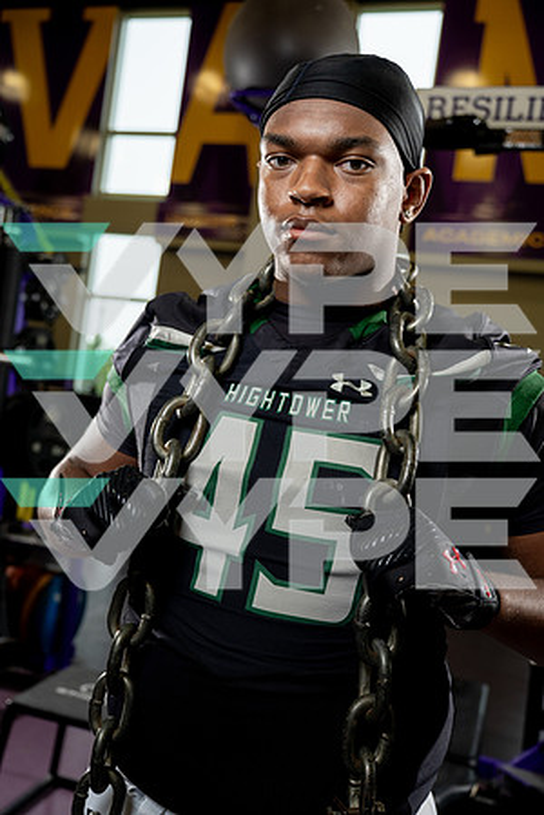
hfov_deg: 37.9
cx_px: 272
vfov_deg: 54.4
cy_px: 408
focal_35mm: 35
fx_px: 793
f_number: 4
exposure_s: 1/250
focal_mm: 35
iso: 640
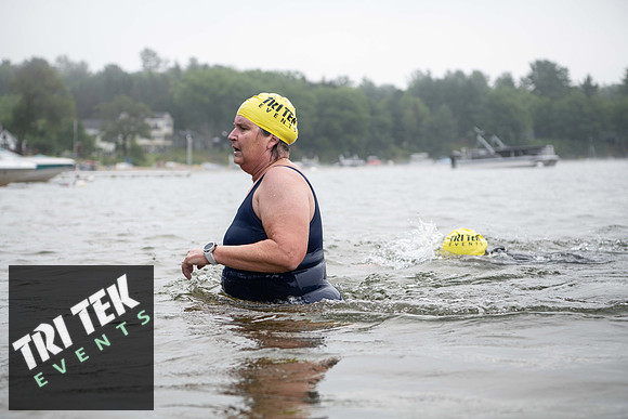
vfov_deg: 19.5
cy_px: 210
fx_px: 1221
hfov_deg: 28.8
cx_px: 314
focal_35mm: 70
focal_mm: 70
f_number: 4
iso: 500
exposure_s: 1/640
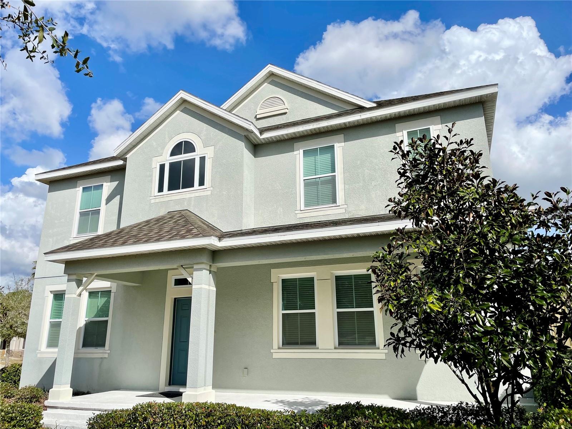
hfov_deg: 67.3
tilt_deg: +16.2
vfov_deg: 53.1
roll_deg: +0.5
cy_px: 214
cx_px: 286
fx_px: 430
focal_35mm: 26
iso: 32
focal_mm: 4.2
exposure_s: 1/6494
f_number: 1.6
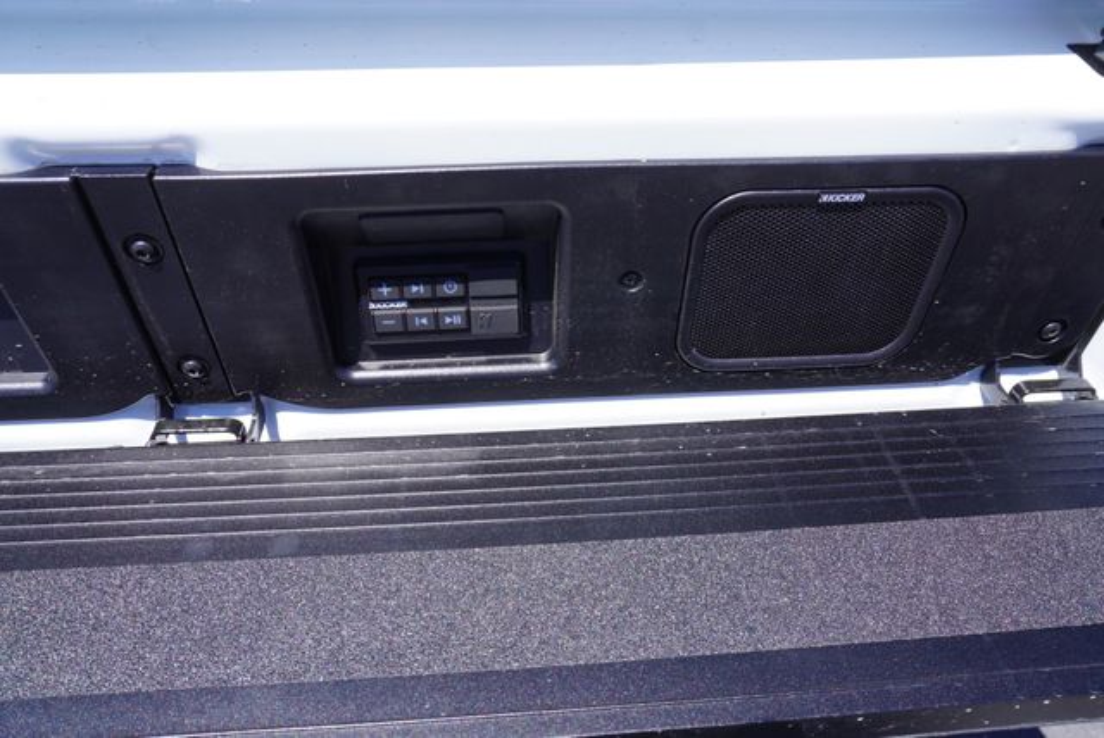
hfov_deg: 73.7
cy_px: 369
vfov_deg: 53.2
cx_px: 552
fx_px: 737
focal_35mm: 24
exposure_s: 1/125
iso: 100
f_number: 9
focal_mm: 16
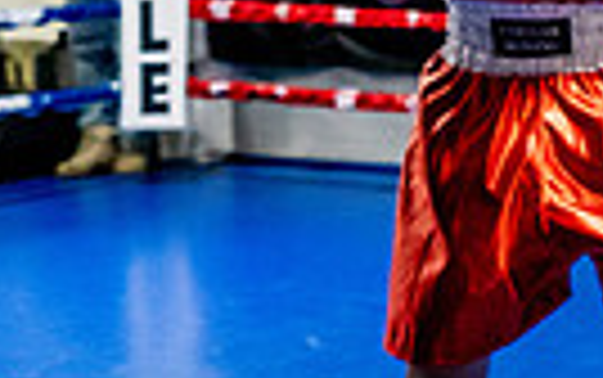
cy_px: -61
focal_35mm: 106
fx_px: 1743
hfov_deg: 15.5
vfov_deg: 12.1
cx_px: 1215
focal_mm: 16
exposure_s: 1/800
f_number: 2.8
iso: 5000
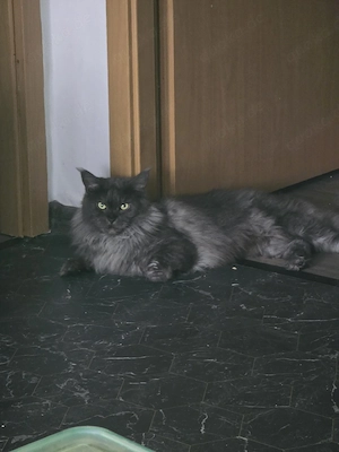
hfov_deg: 12.9
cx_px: 170
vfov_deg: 17.1
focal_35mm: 115
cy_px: 226
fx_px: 1502
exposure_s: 1/16.7
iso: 2000
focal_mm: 18.6
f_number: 3.4
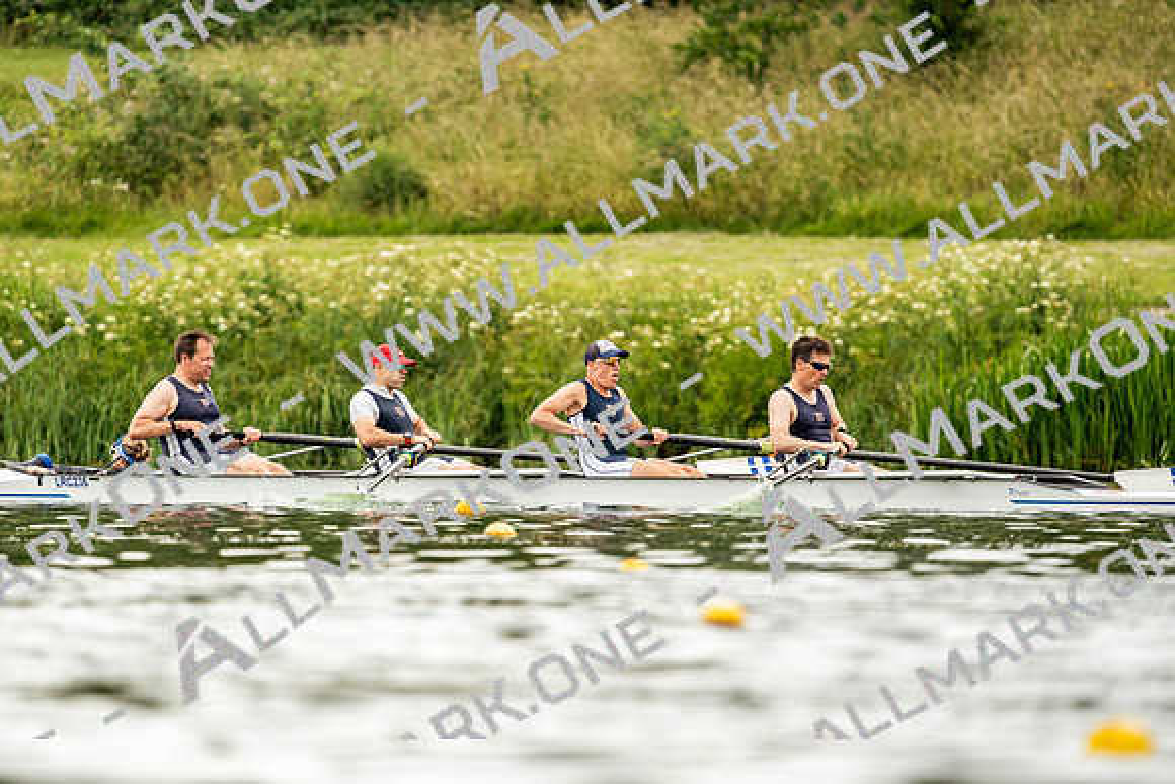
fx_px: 19587
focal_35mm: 600
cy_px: 392
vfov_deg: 2.3
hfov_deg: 3.4
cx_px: 588
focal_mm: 600
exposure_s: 1/2000
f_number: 6.3
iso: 500
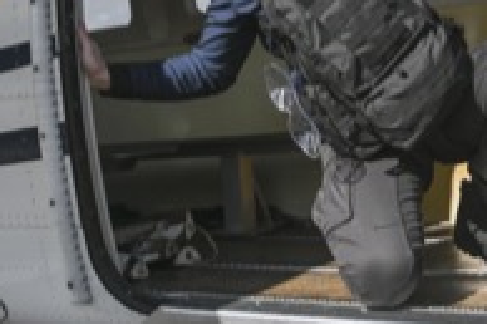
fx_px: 838
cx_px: 256
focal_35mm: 62
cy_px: -28
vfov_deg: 20.9
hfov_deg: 32.4
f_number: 2.8
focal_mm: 24
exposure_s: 1/4000
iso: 100
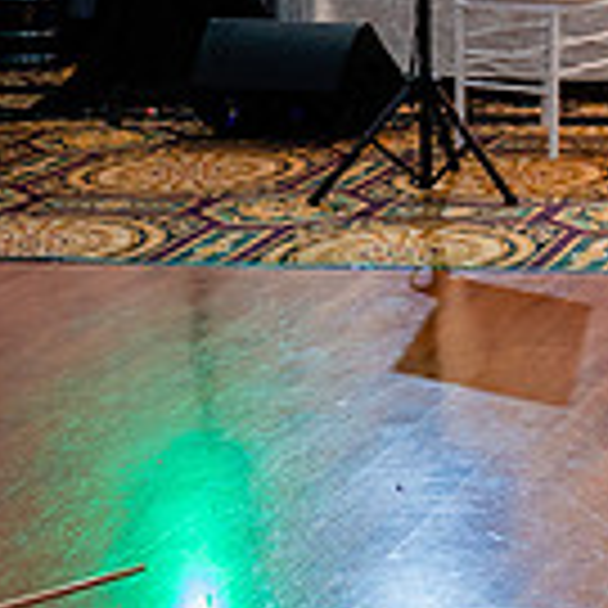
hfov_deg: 12.5
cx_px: 1222
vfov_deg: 13.7
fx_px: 2424
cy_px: -228
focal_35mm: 122
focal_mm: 28
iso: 1000
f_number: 3.5
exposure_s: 1/160
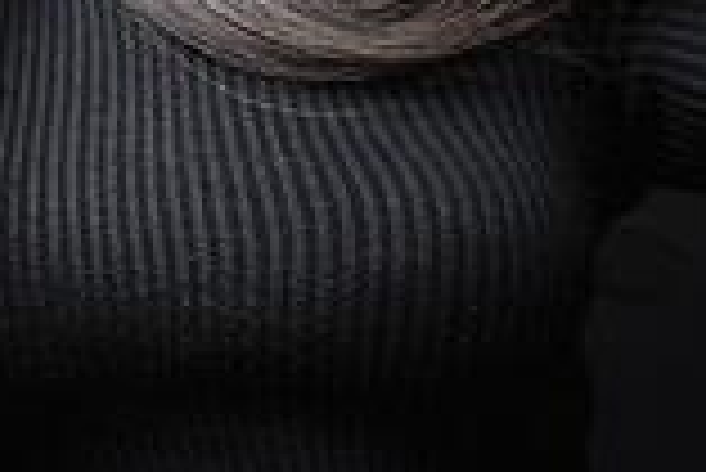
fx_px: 6379
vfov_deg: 4.2
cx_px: 315
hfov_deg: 6.3
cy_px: -18
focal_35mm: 325
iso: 100
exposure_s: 1/200
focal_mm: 85
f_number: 7.1
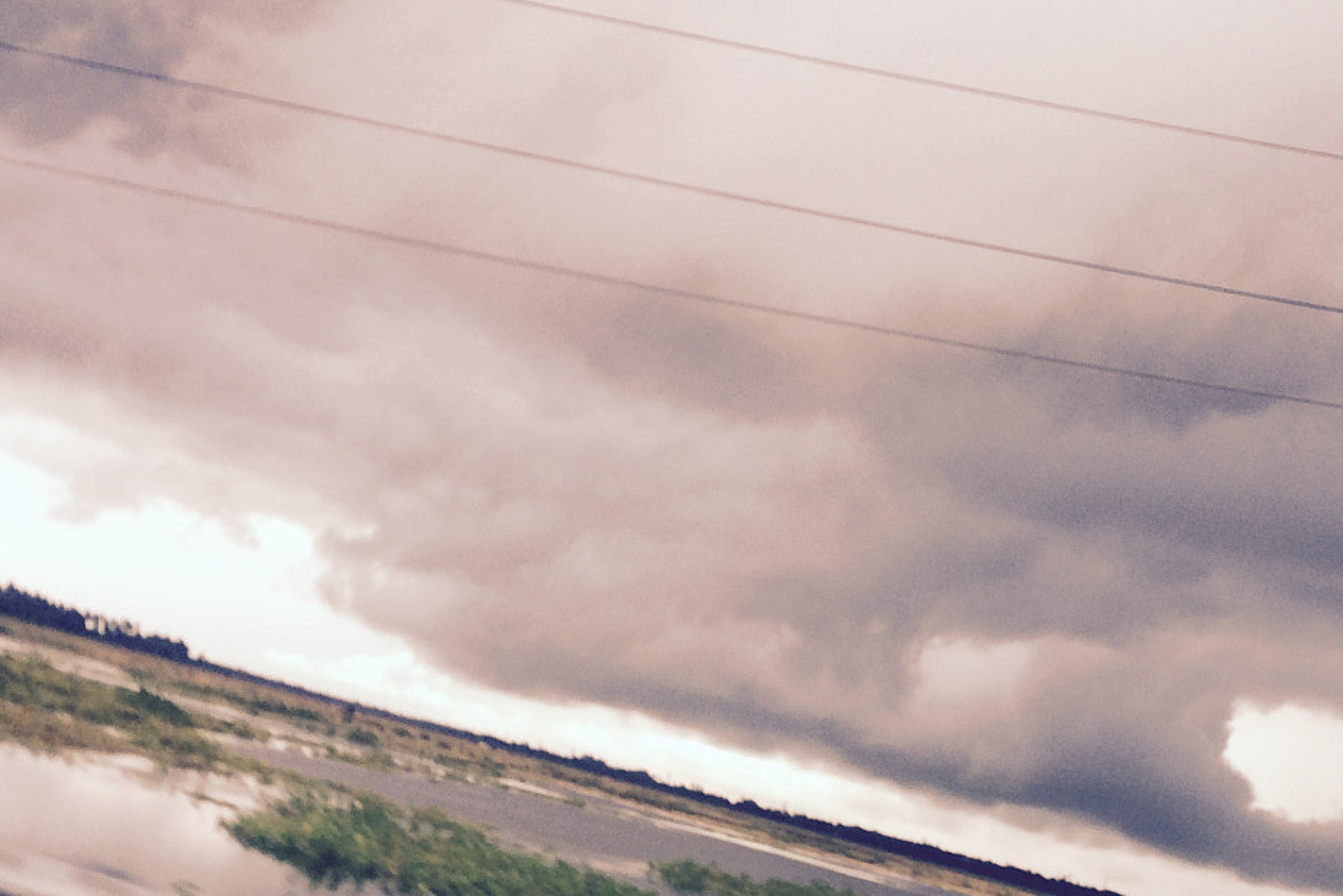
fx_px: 1940
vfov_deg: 25.1
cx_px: 919
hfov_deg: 37.7
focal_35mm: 52
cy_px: 835
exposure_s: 1/100
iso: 64
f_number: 2.2
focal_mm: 4.15
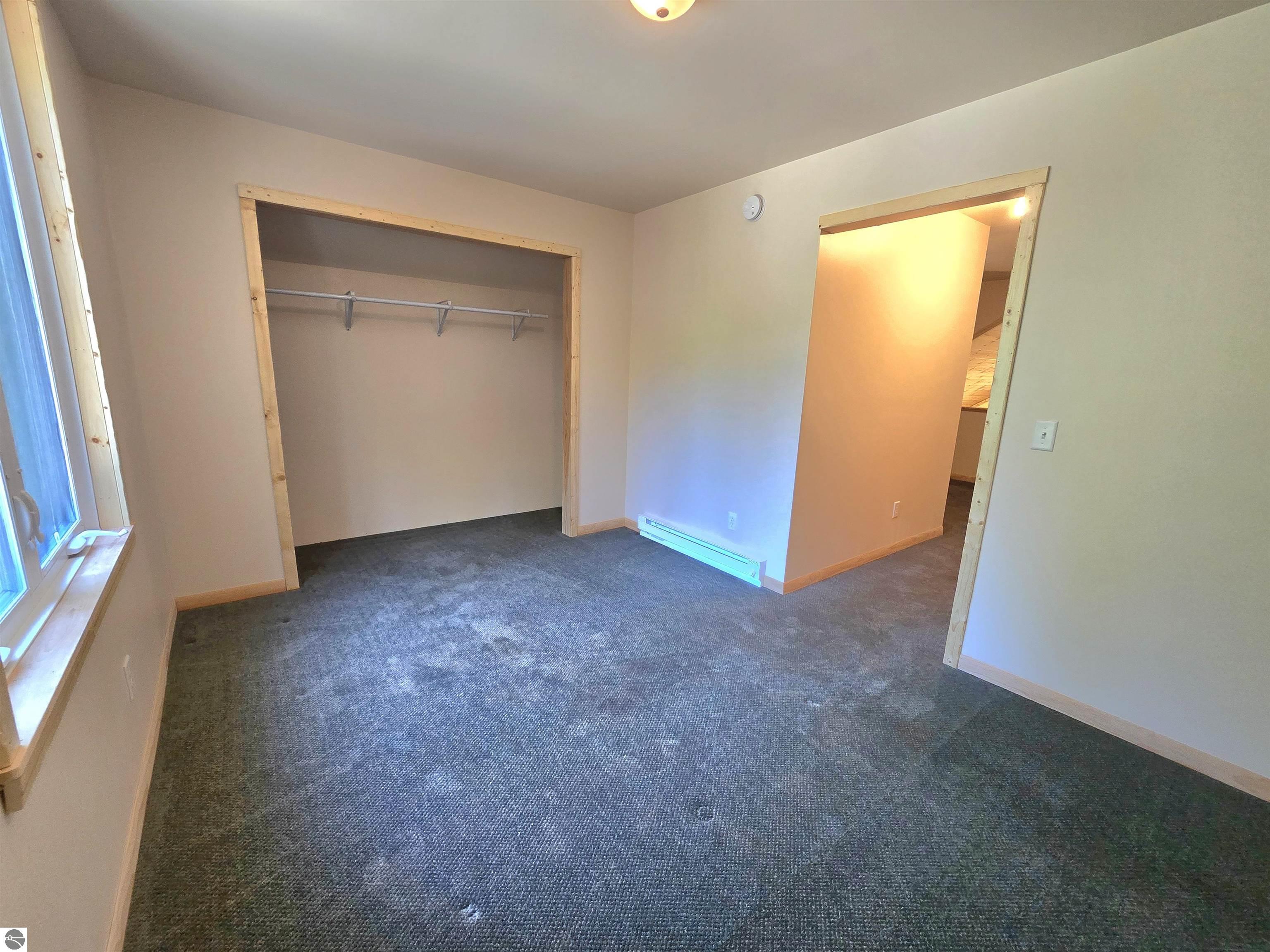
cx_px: 635
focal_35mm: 13
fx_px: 477
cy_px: 476
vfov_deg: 89.9
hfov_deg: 106.2
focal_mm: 2.2
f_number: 2.2
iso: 250
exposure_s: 1/60.2
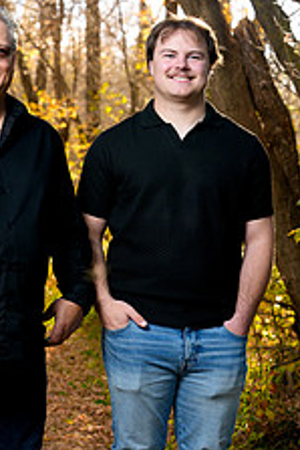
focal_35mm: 101
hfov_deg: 13.5
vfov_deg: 20.2
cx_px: 89
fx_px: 1260
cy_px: 262
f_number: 3.5
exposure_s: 1/160
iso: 400
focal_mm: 50
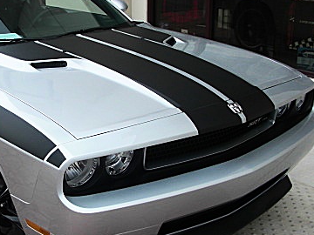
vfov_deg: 22.9
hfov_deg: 29.5
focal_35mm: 64
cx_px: 59
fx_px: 581
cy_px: 128
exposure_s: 1/320
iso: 50
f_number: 2.8
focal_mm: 6.3
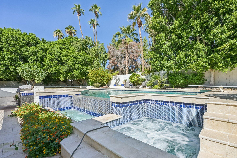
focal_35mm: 16
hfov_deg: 96.2
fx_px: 105
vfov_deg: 73.3
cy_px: 90
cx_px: 134
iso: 500
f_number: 8
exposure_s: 1/1600
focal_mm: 14
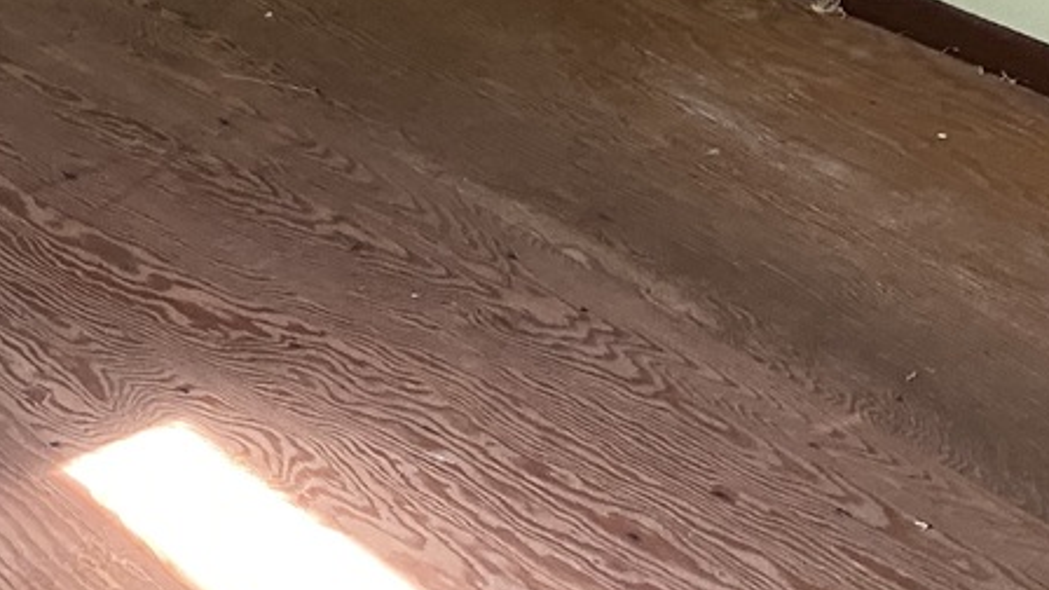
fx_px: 2531
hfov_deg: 23.1
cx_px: 220
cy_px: -625
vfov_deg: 11.8
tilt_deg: -8.5
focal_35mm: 91
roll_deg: -0.6
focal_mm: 4.25
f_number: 1.8
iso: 200
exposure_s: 1/60
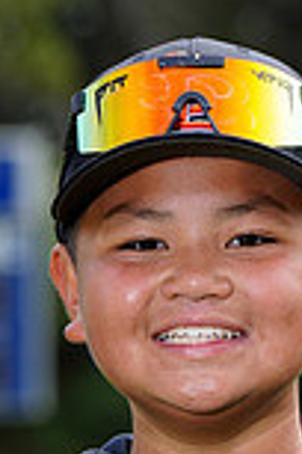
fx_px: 7990
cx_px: 209
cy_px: 632
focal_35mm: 635
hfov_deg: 2.2
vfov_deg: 3.2
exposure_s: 1/250
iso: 100
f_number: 6.3
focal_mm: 167
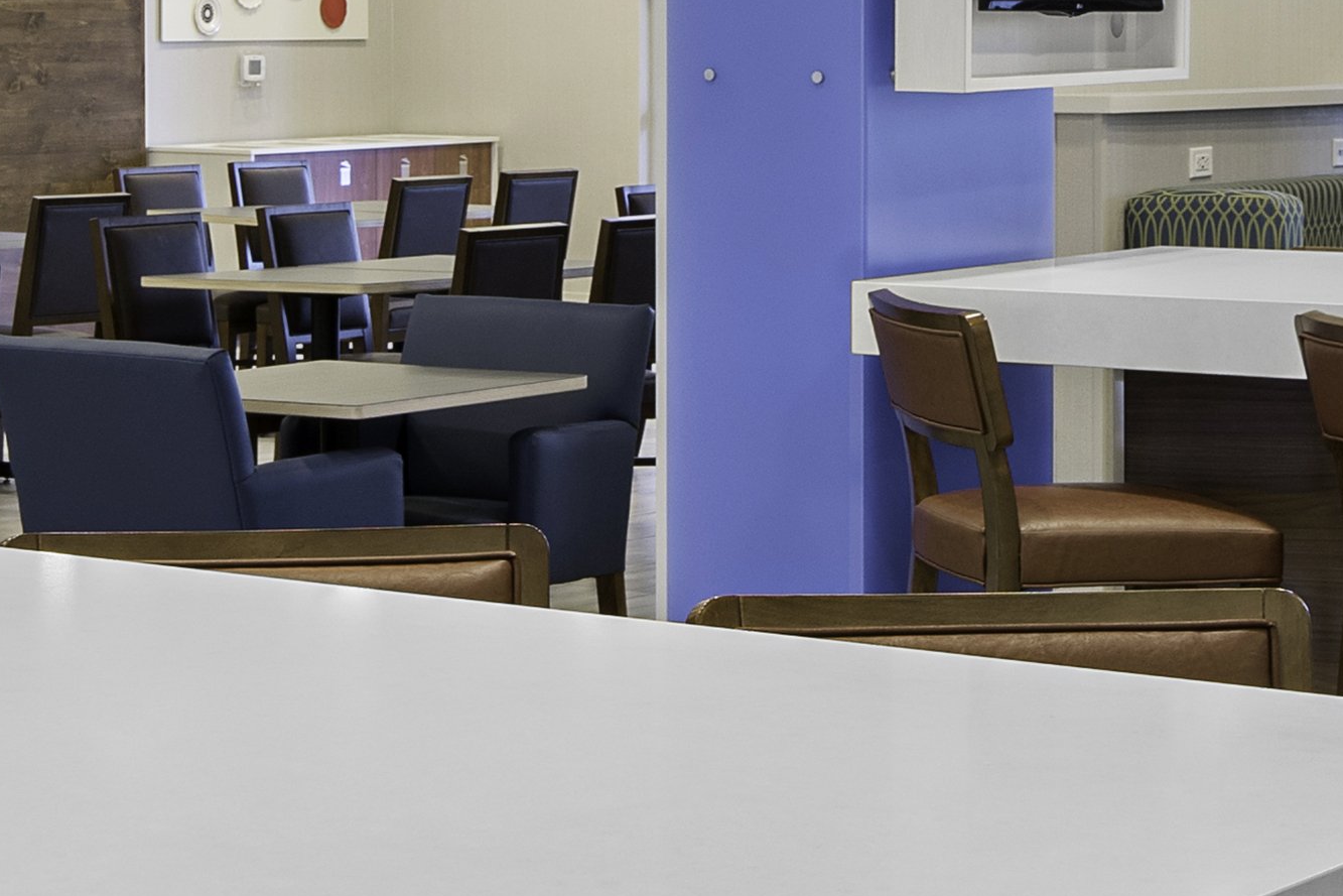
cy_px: 329
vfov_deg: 12.7
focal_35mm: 108
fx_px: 4029
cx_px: 435
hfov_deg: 18.9
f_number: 11
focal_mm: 24
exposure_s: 1/8
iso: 160
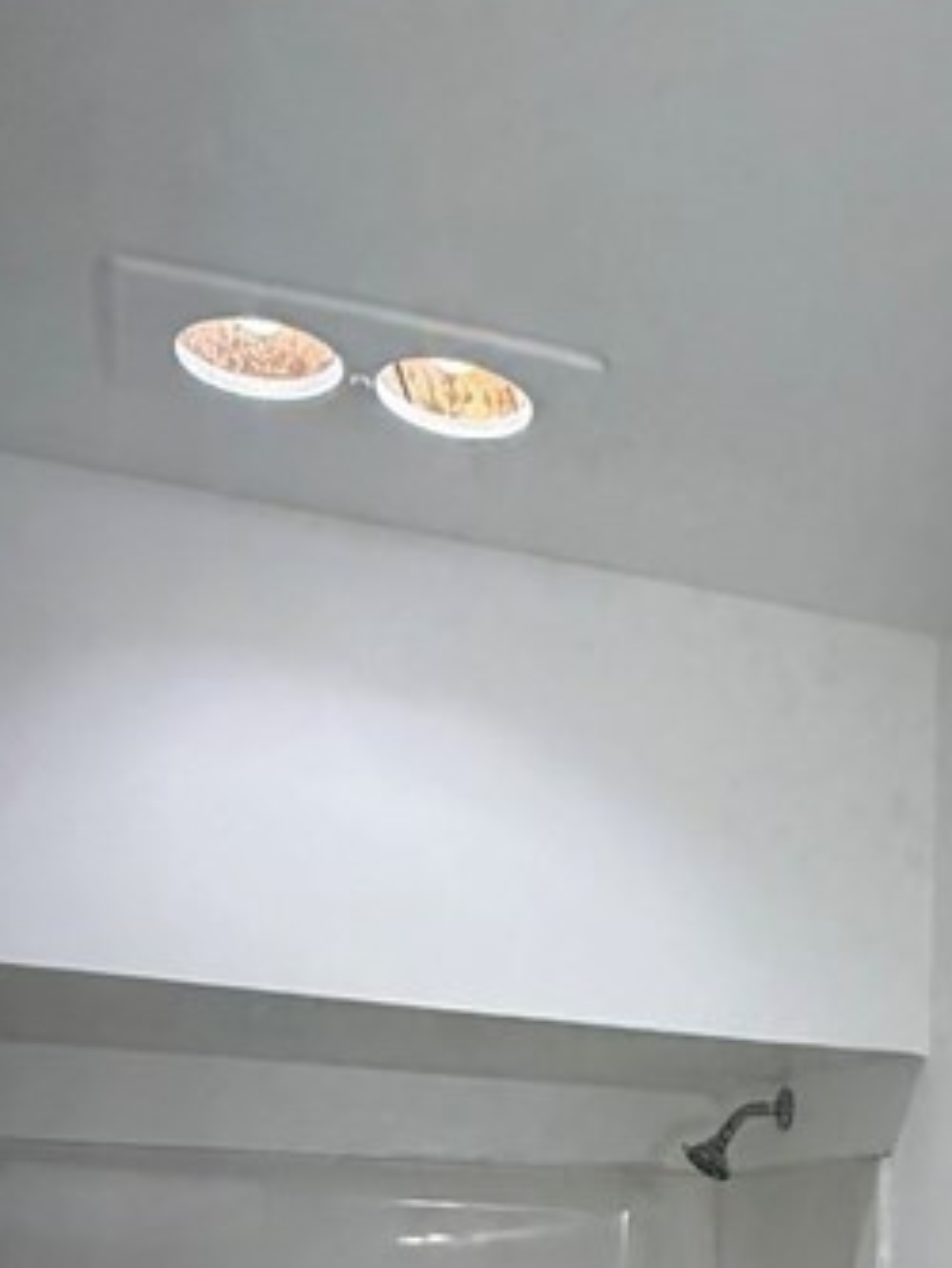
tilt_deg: -21.9
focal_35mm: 43
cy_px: 1896
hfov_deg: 32.1
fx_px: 1576
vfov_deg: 28.5
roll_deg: -1.3
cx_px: 838
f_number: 2.2
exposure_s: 1/120
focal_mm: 2.22
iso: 160
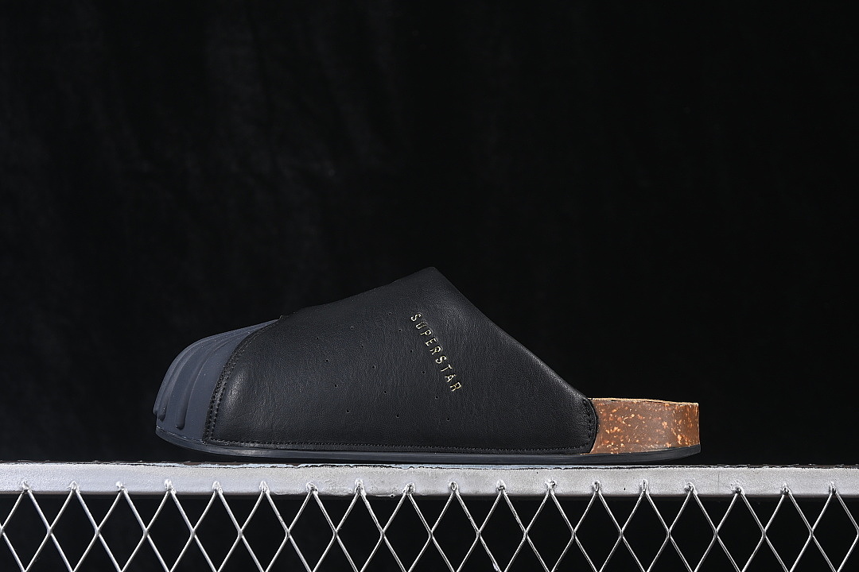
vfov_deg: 18.2
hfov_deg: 27.0
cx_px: 430
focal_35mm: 75
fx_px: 1789
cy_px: 286
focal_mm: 50
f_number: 6.3
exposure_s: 1/60
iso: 160
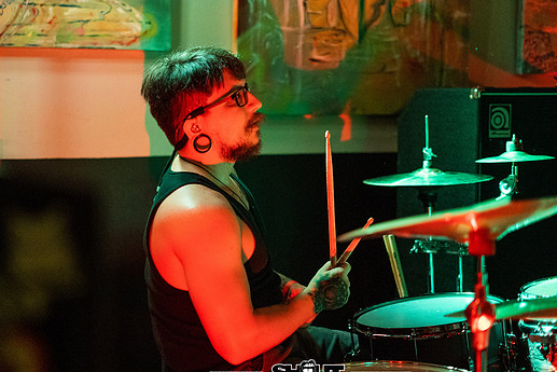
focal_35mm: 72
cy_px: 180
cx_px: 222
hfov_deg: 28.0
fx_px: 1114
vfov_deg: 18.9
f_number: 1.8
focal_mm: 50
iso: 4000
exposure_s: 1/200
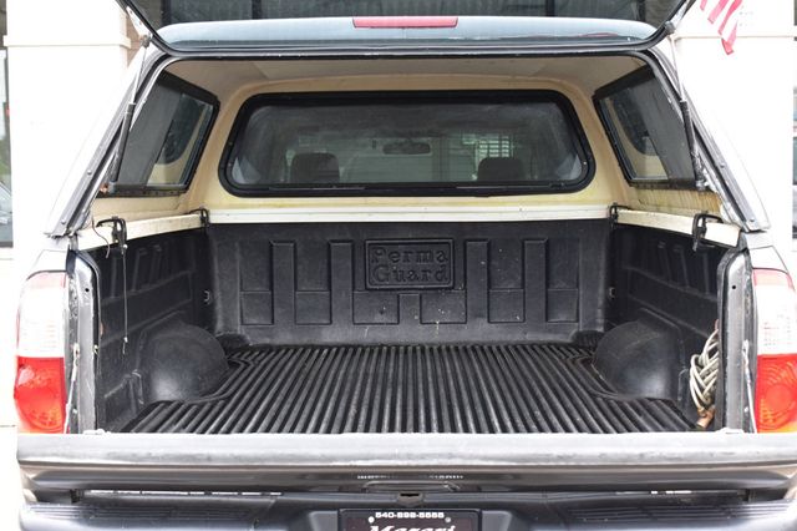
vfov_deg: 23.8
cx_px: 398
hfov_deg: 35.1
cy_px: 266
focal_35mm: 57
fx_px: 1261
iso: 400
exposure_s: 1/50
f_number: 8
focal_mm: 38
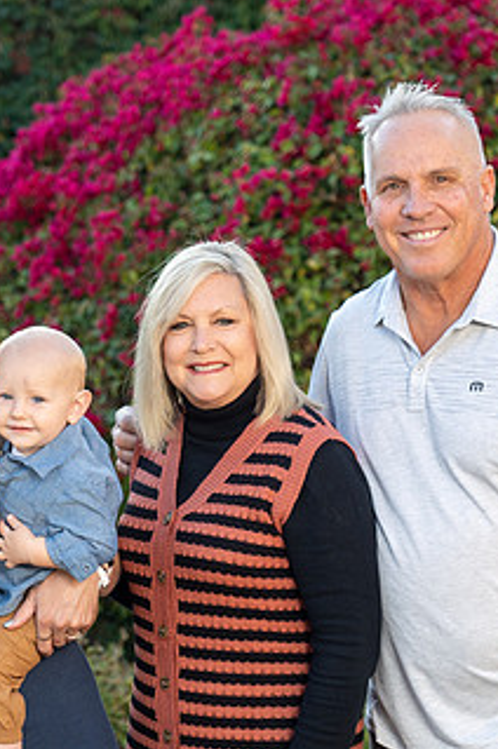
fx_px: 2537
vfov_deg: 16.8
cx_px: 87
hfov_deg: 11.2
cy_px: 436
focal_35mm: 122
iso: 160
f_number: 4
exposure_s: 1/200
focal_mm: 67
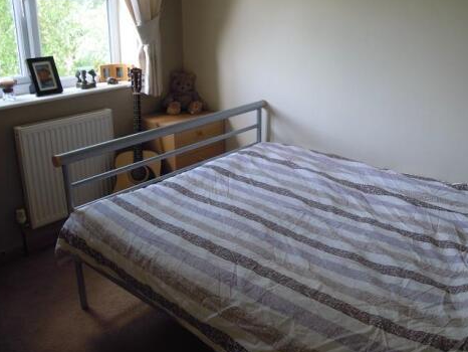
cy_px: 151
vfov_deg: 40.6
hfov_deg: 52.6
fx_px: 473
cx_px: 250
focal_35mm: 35
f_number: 2.7
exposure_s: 1/30
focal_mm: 5
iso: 125
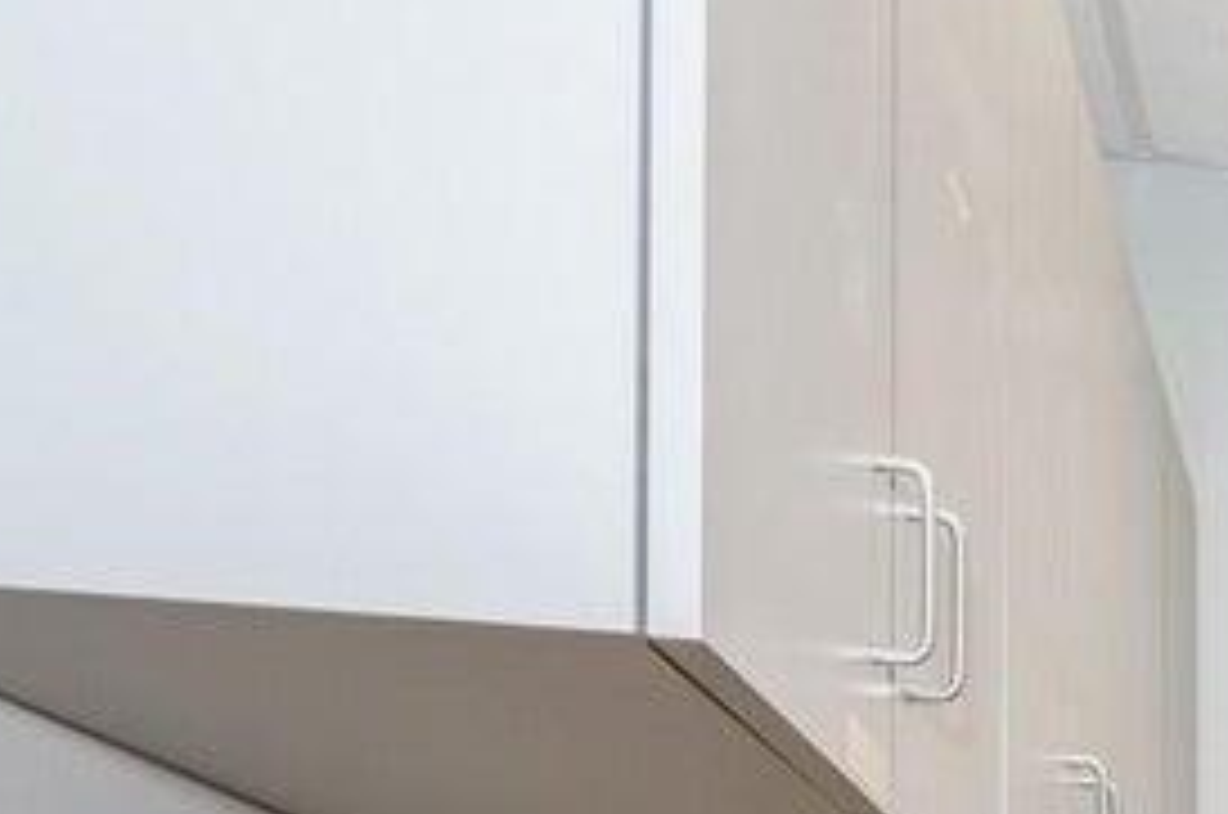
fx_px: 2281
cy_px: 1318
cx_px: 2020
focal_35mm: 67
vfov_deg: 17.6
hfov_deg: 22.4
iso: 200
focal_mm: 19
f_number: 8
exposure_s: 1/25
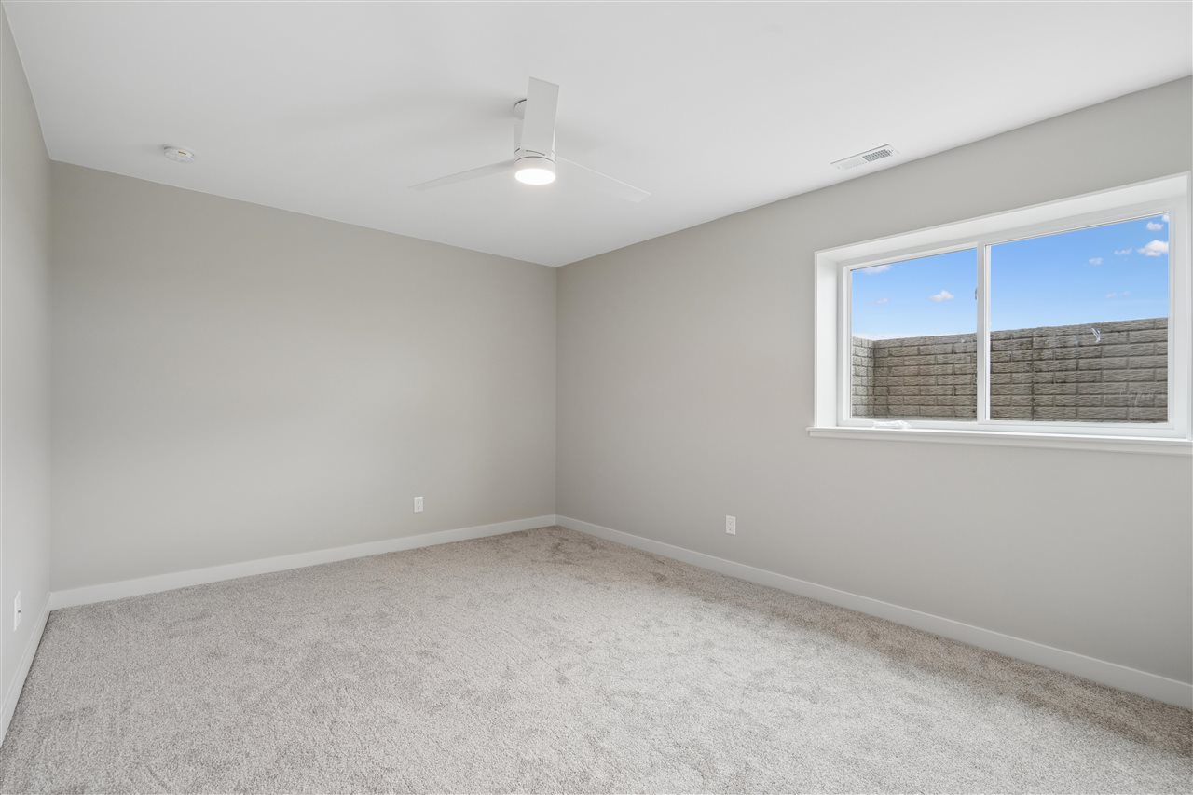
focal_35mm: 16
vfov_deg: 73.7
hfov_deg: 96.7
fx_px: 530
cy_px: 398
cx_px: 596
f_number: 10
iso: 400
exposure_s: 1/25
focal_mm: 16
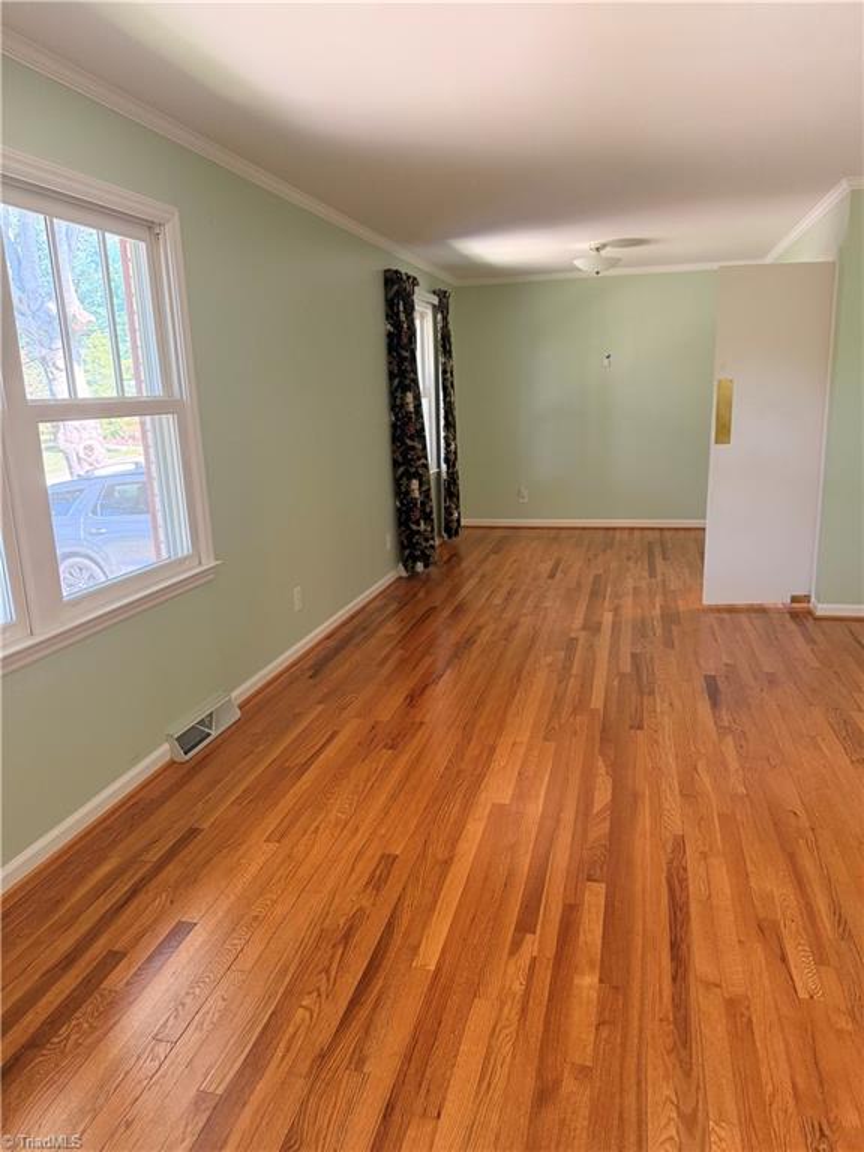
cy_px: 576
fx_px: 799
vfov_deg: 71.6
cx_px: 432
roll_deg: +0.4
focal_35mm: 24
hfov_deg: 56.8
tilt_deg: -13.0
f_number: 1.78
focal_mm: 6.76
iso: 200
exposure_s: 1/60
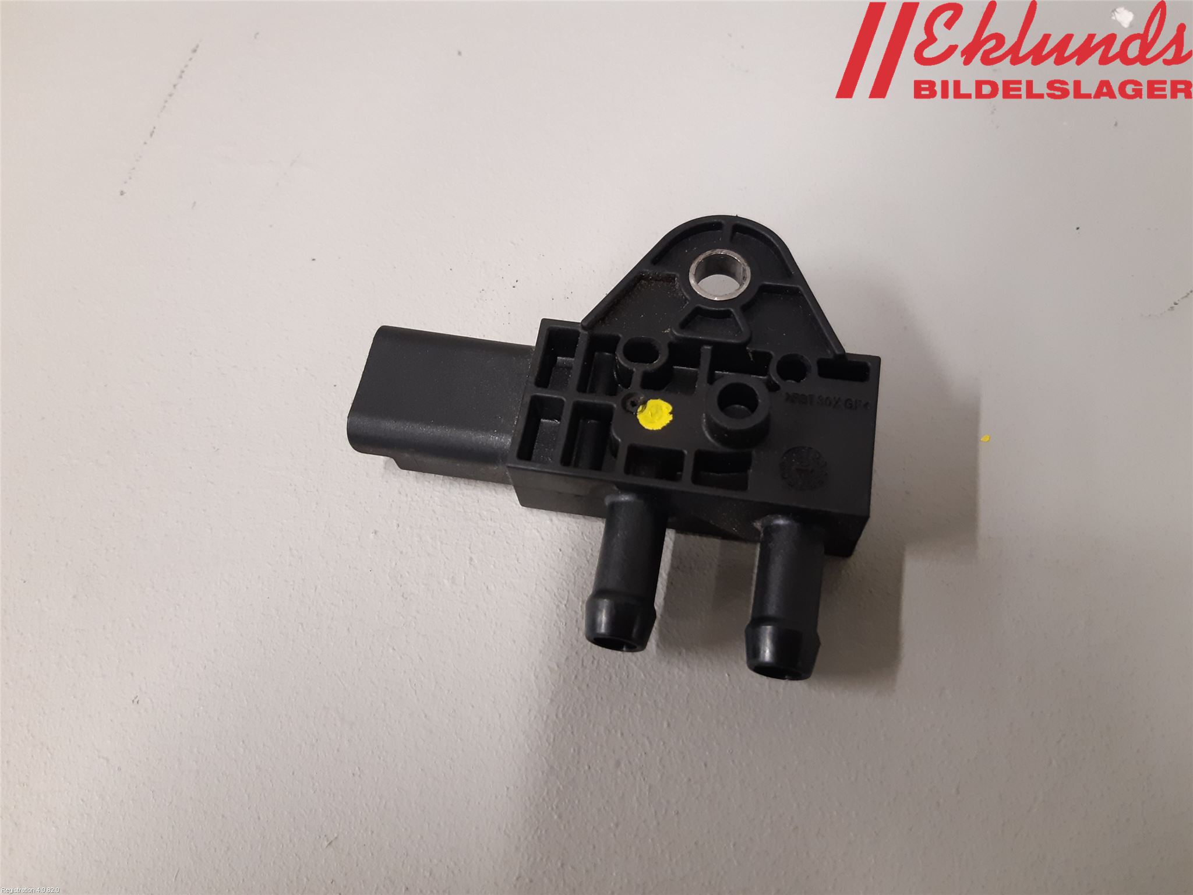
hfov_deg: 67.3
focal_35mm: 26
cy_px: 448
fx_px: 896
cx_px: 596
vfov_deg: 53.1
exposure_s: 1/50
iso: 200
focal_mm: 3.93
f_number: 1.7
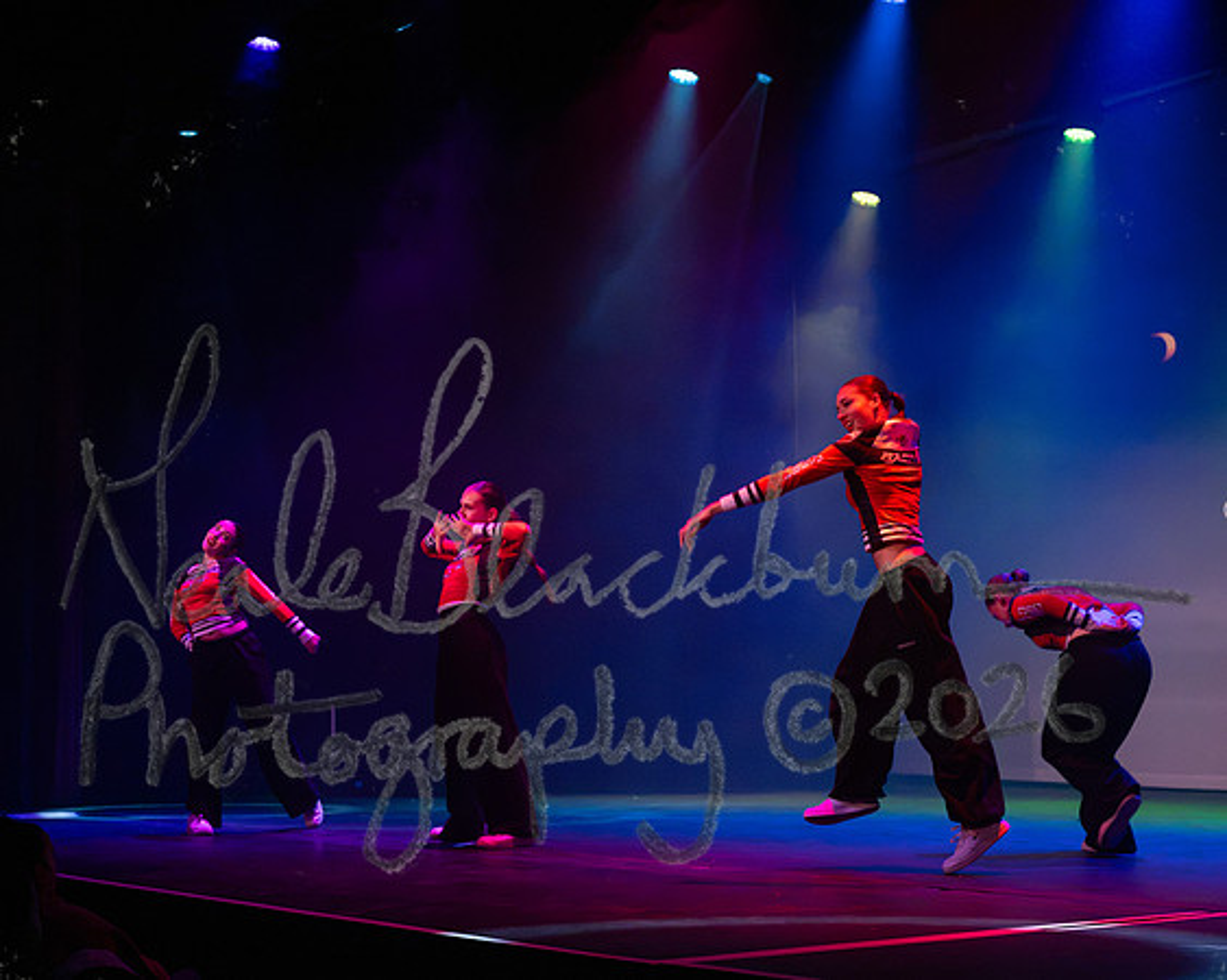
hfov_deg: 33.3
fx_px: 2045
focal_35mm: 56
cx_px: 530
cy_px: 490
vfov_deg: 27.0
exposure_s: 1/400
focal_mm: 50
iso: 6400
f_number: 5
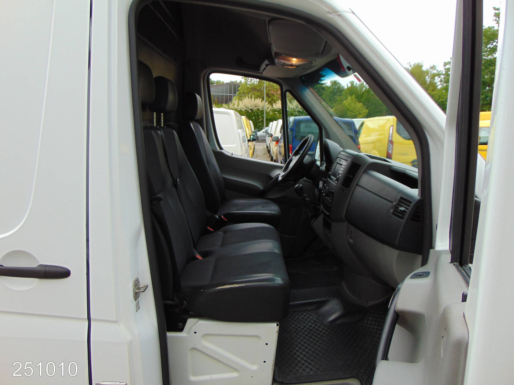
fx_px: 371
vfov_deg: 54.9
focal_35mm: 25
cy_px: 192
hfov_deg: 69.4
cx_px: 257
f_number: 3
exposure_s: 1/500
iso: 80
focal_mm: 4.5
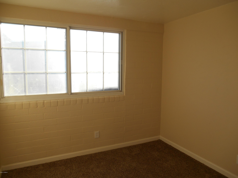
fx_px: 179
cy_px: 89
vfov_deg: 53.1
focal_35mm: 26
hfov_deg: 67.3
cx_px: 119
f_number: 3.4
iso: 80
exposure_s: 1/200
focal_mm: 4.7
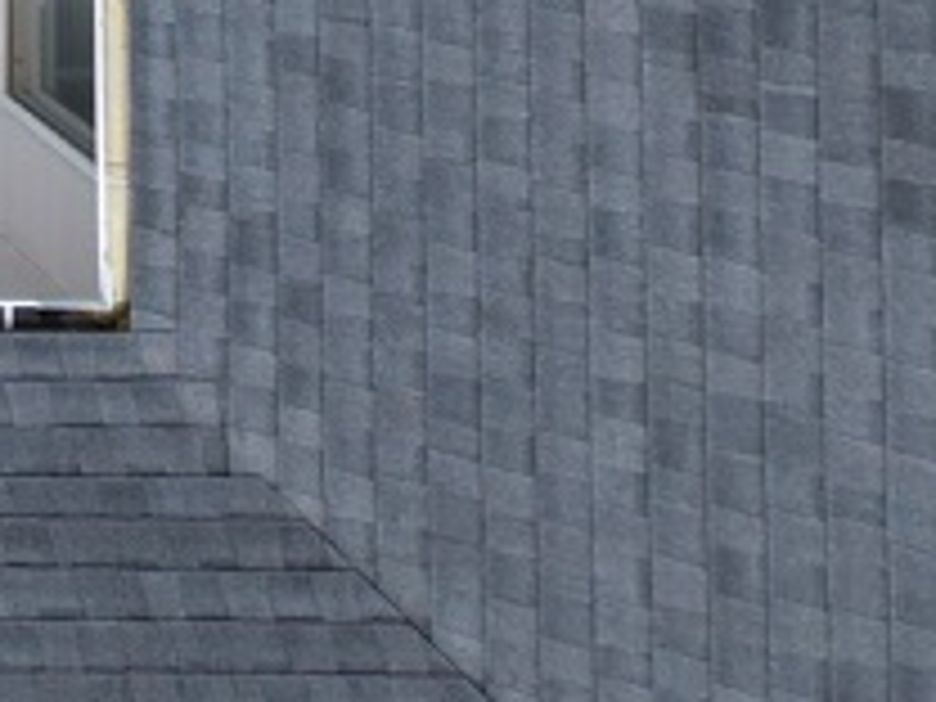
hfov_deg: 12.8
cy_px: -981
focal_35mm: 118
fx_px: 3191
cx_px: -1323
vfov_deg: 10.7
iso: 200
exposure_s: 1/2500
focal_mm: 8.67
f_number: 1.8
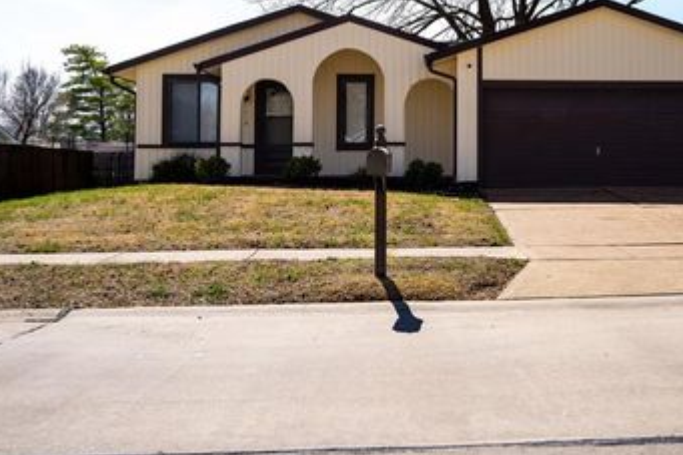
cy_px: 137
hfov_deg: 43.5
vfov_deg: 29.7
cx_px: 423
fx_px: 848
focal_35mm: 45
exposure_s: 1/100
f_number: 9
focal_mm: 30.5
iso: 64
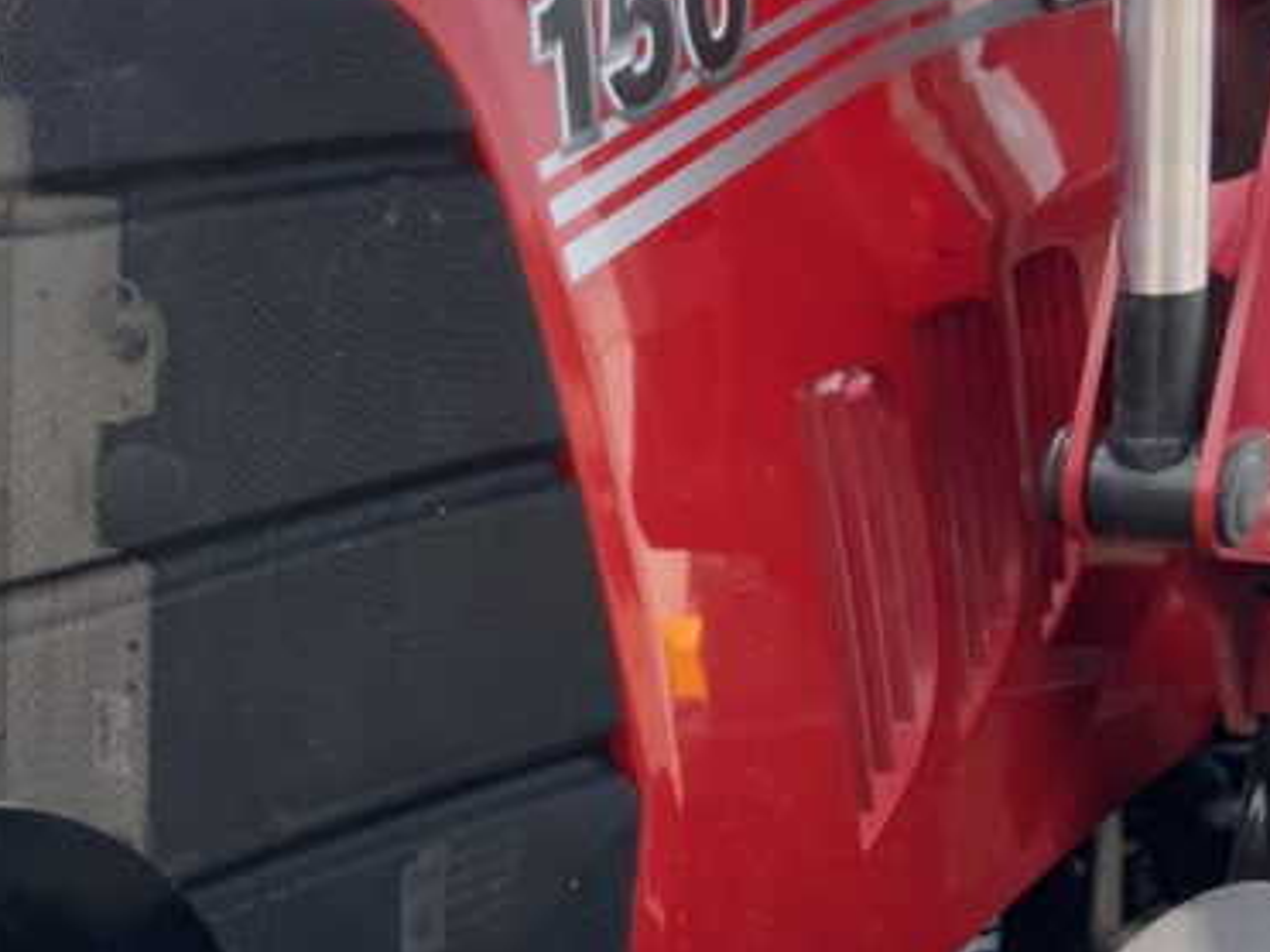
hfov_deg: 24.0
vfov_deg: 18.3
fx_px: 2934
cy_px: 685
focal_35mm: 80
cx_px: 253
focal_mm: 3
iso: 16
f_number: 1.8
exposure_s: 1/312
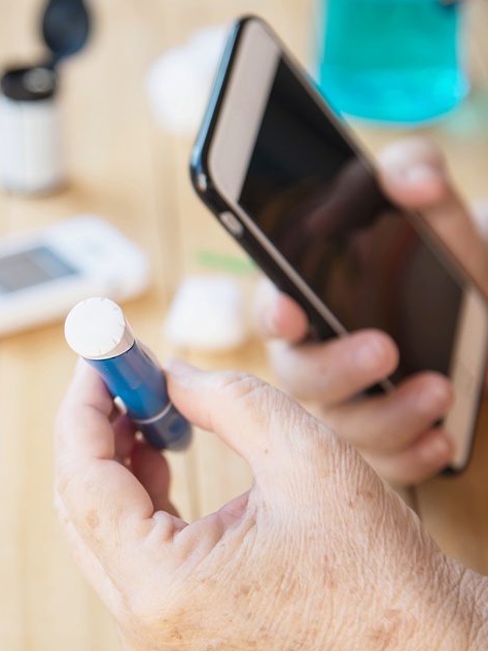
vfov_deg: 15.1
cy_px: 333
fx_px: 2462
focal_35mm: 131
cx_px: 47
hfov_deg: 11.2
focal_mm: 86
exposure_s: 1/160
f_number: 4
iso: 200
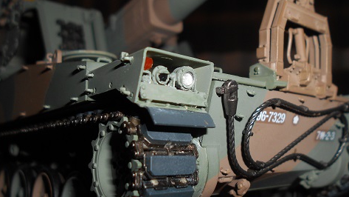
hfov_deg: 52.8
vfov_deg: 31.1
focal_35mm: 38
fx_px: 352
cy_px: 115
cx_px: 181
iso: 80
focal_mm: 5.1
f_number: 8.5
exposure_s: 1/25
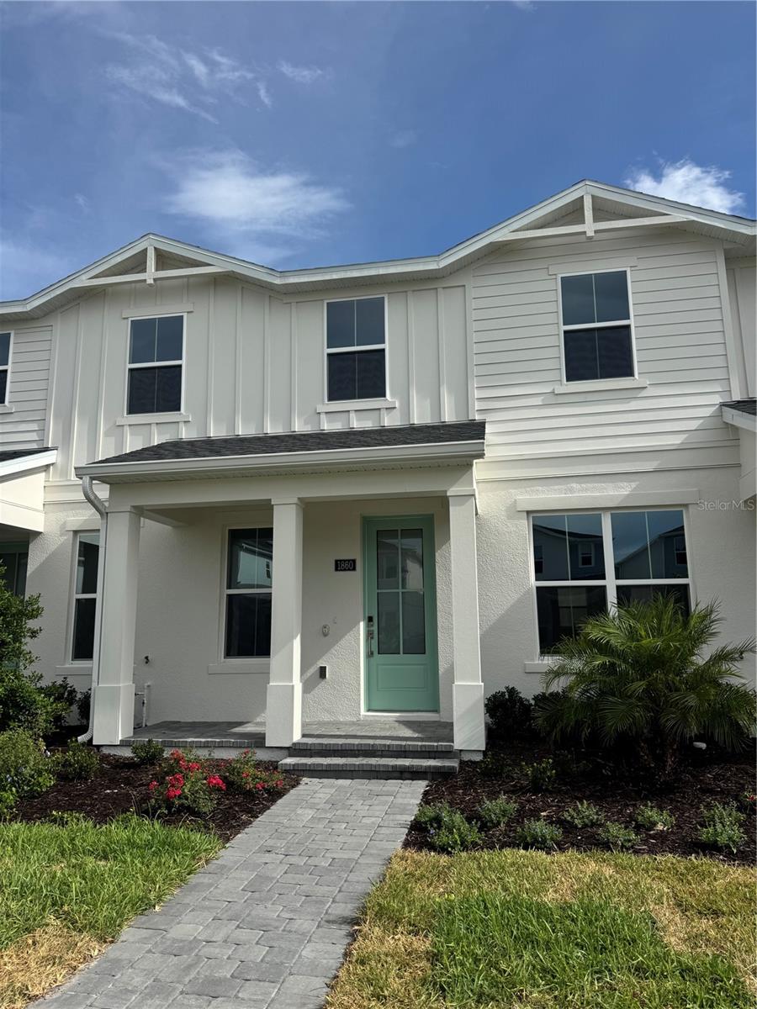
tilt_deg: +10.0
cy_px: 504
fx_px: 700
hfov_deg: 56.8
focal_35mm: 24
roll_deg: +0.3
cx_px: 378
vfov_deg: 71.6
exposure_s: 1/6410
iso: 80
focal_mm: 6.76
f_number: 1.78
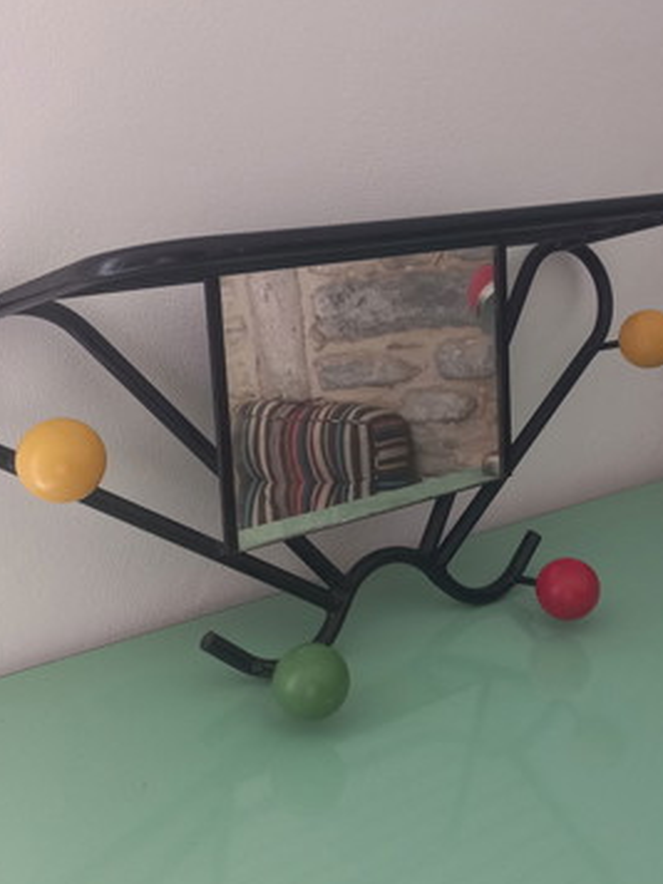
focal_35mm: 48
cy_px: 399
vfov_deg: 39.6
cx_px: 422
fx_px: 1226
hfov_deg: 30.1
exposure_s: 1/33.3
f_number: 1.8
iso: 200
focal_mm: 4.6
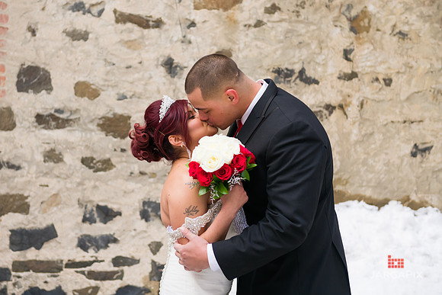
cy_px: 125
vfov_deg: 21.1
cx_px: 187
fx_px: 792
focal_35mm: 65
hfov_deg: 31.1
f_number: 3.2
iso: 200
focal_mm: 56
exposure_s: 1/400
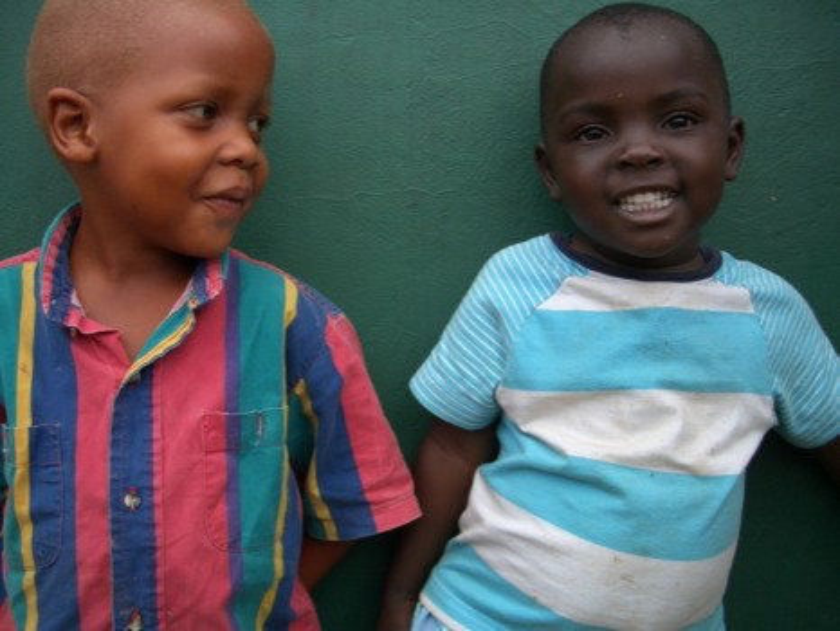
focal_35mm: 35
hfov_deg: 52.6
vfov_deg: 40.7
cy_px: 316
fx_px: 850
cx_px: 420
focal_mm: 5.8
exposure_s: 1/320
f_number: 2.6
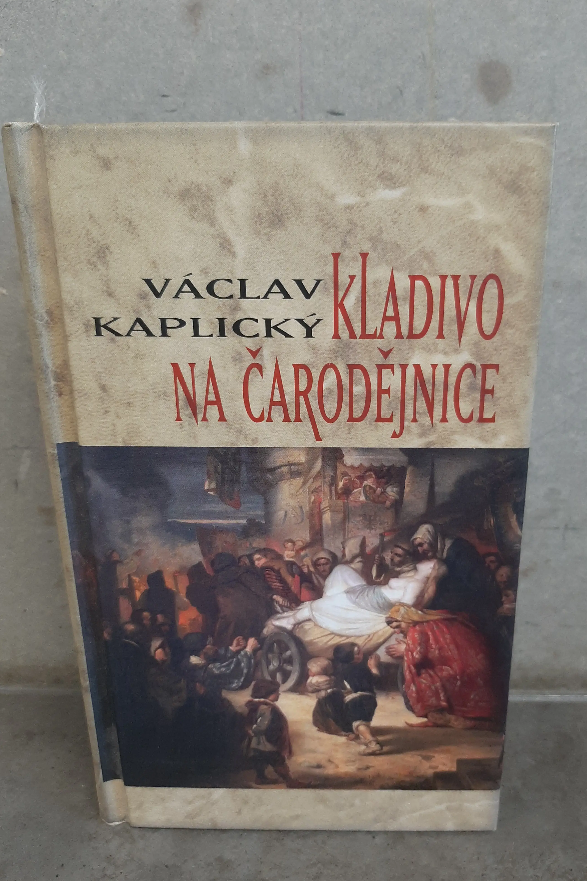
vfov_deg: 65.5
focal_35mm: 28
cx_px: 334
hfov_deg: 46.3
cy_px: 432
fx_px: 685
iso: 125
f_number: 1.7
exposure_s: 1/50
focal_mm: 3.93
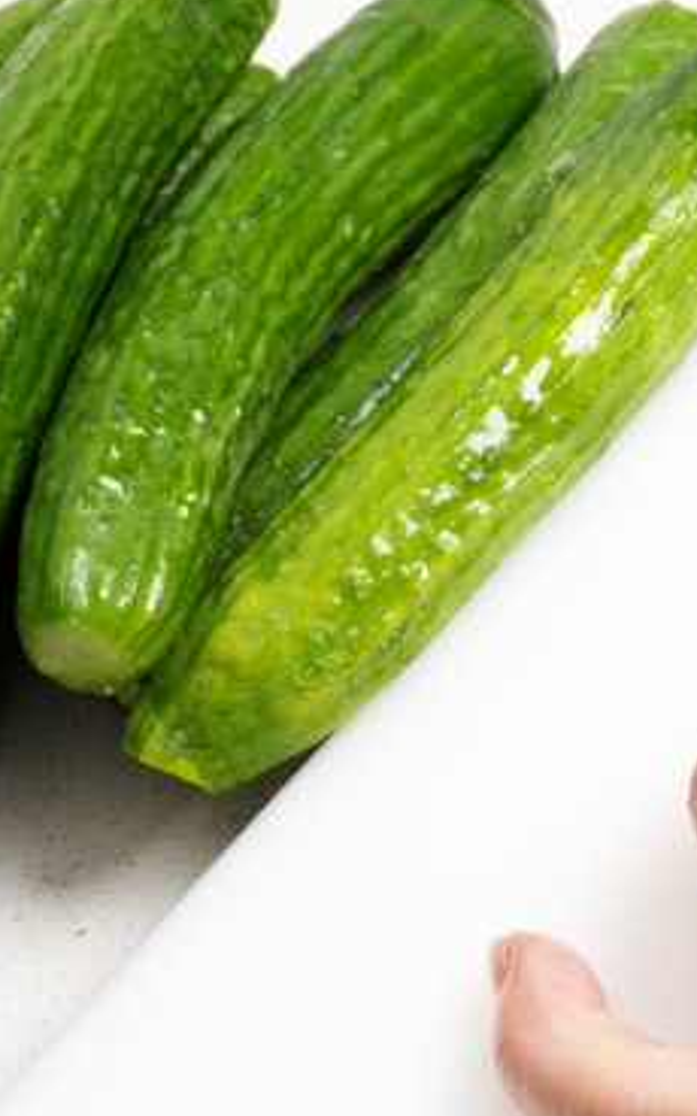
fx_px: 4650
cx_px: 1642
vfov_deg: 13.7
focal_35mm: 153
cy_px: 605
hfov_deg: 8.0
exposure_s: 1/160
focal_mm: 46
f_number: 11
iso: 200
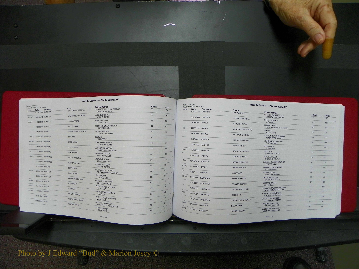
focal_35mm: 26
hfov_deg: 67.3
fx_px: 270
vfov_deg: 53.1
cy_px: 134
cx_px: 180
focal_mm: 4.6
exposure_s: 1/30
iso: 100
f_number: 2.8
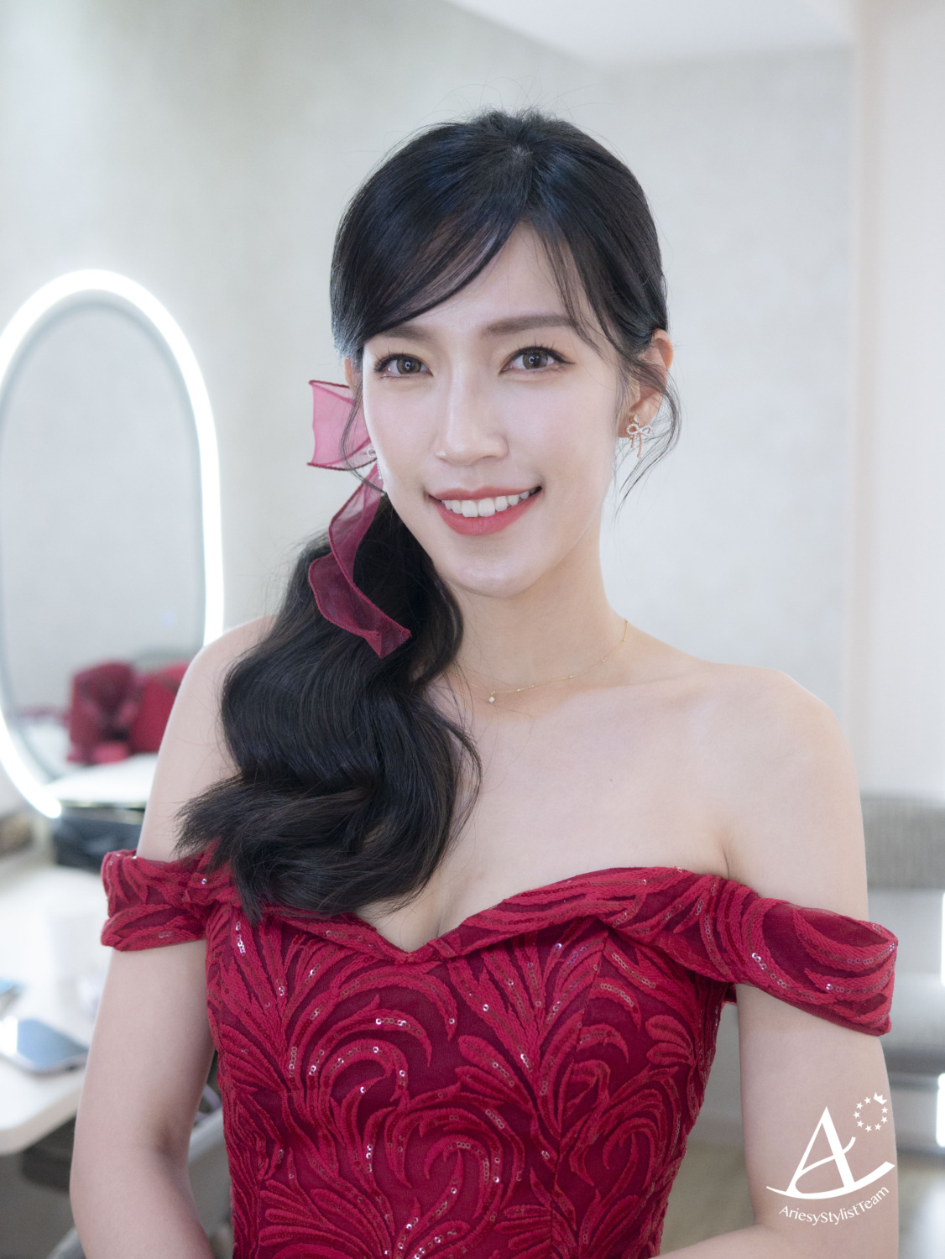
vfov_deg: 38.2
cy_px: 630
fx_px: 1819
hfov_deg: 29.1
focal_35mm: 50
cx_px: 472
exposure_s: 1/320
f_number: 2.2
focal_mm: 25
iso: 800
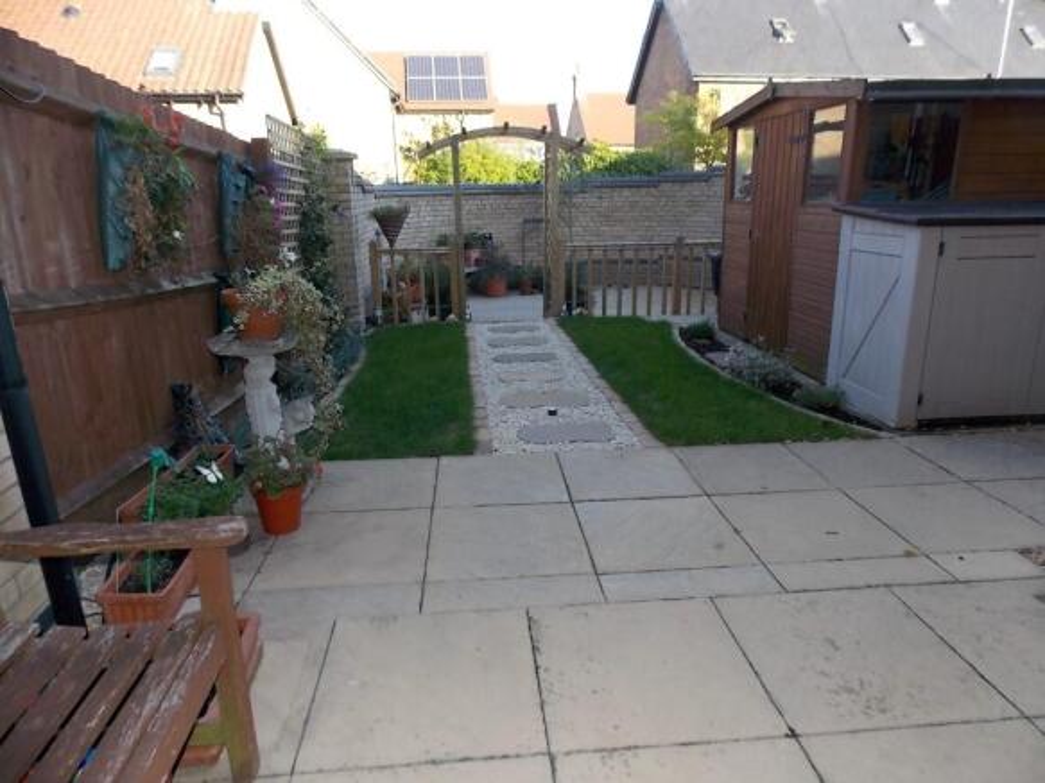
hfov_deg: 73.9
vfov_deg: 58.9
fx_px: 694
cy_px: 392
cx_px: 522
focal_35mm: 23
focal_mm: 4
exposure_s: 1/160
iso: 80
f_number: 3.1
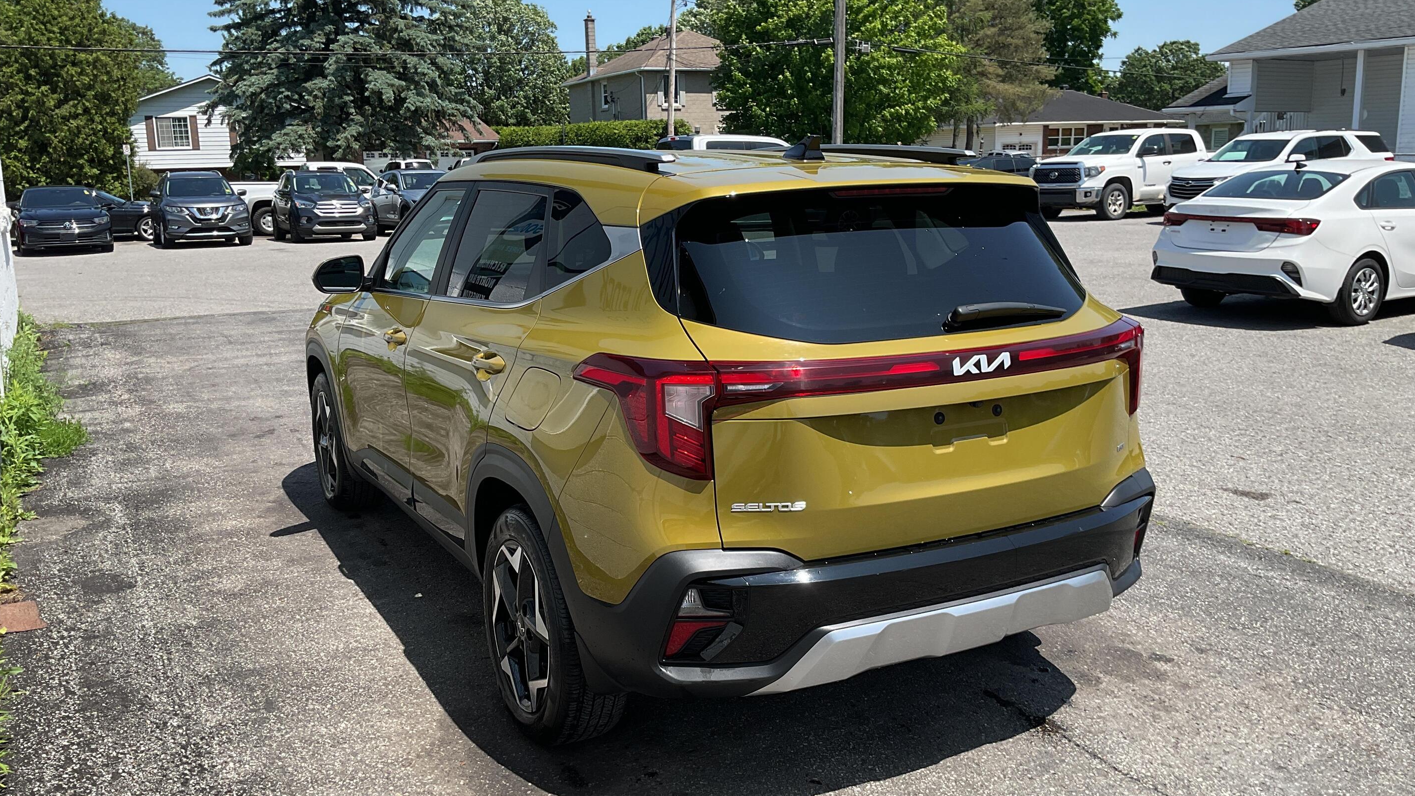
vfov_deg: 36.7
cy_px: 413
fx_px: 1201
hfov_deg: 61.0
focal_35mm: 32
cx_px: 703
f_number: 1.8
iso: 16
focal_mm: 3
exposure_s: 1/1342
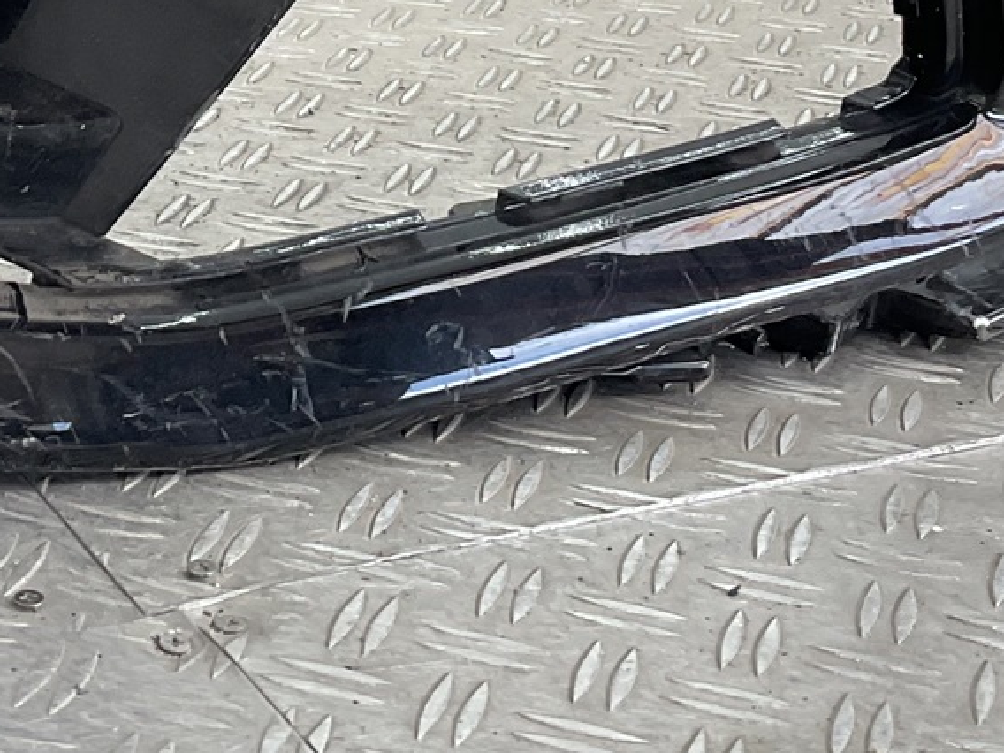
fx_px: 2987
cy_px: -286
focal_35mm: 103
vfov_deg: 13.7
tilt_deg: -13.9
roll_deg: -2.1
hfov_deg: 18.9
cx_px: 221
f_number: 1.8
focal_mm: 3
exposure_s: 1/100
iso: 20
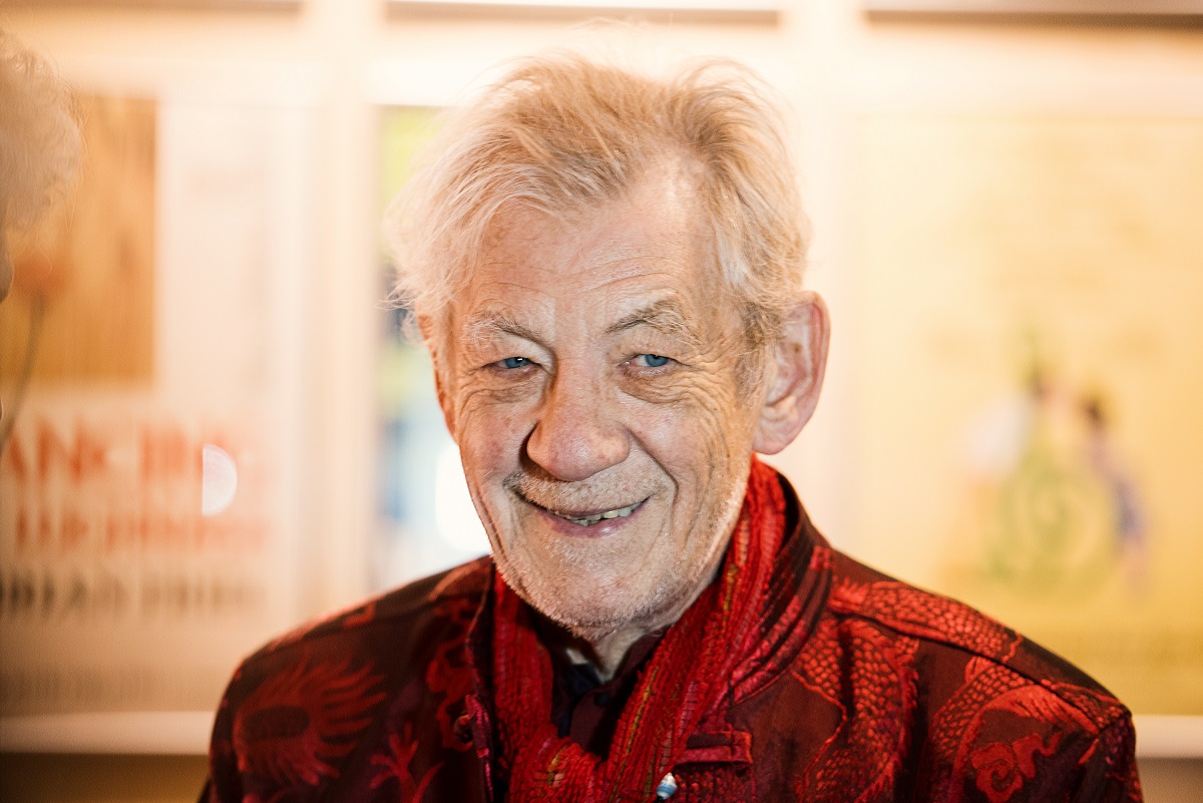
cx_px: 602
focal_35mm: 165
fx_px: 5515
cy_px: 402
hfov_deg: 12.4
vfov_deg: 8.3
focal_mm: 165
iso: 1250
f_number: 2.8
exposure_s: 1/125
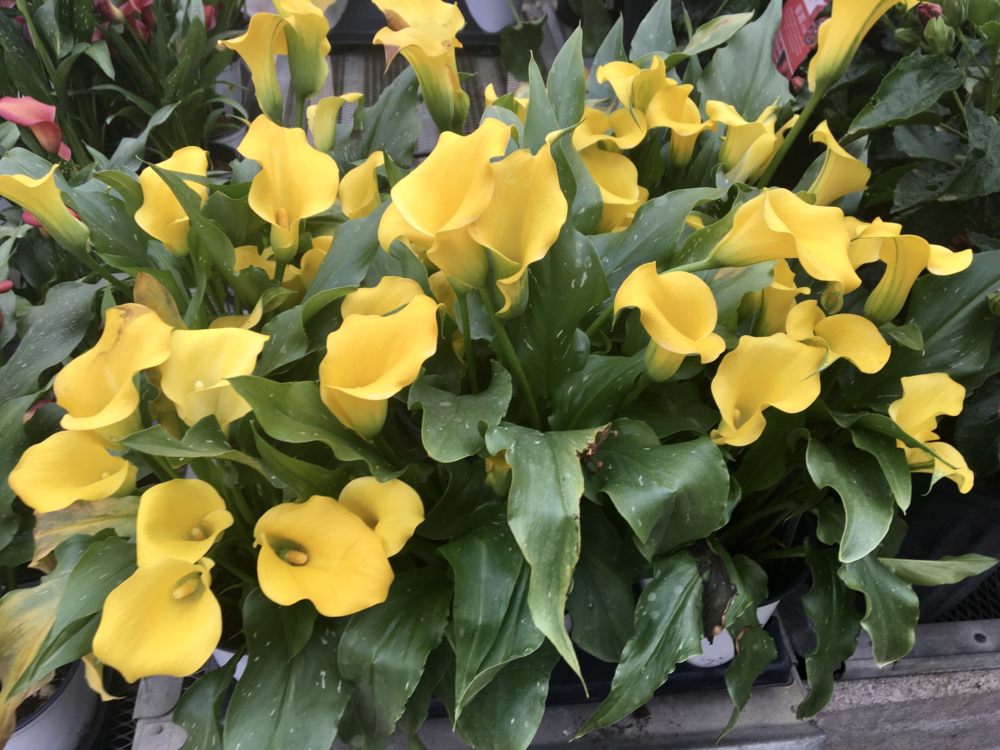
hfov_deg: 61.7
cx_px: 500
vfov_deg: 48.2
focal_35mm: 29
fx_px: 838
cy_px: 375
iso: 25
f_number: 2.2
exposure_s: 1/144
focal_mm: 4.15
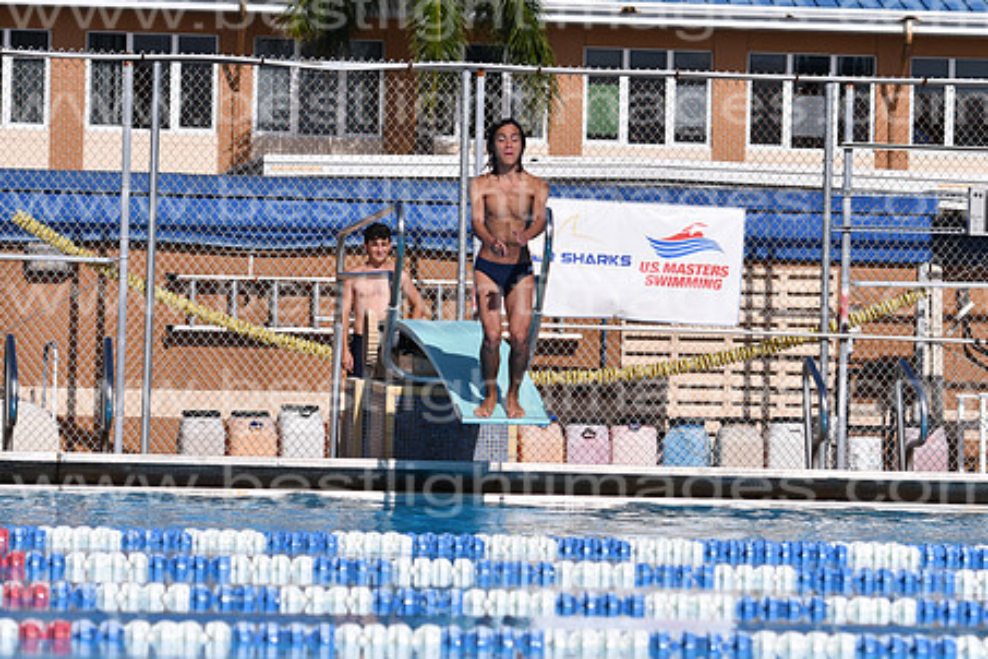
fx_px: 5379
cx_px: 506
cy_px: 252
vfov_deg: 7.0
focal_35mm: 196
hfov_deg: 10.5
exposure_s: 1/8000
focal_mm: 102
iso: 220
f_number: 4.5
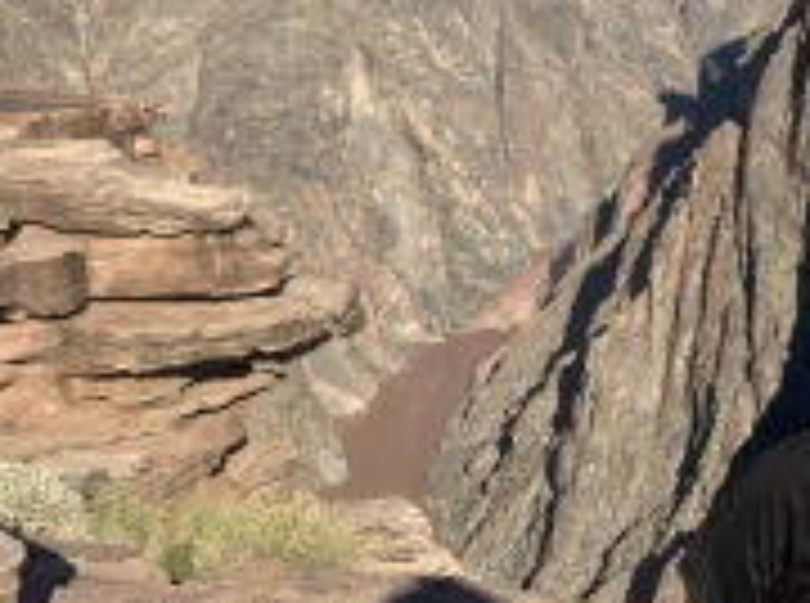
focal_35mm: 106
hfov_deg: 18.4
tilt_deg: -7.9
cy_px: 135
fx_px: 2474
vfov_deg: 13.8
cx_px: 670
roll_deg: +1.0
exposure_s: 1/999
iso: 16
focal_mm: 6
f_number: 2.4
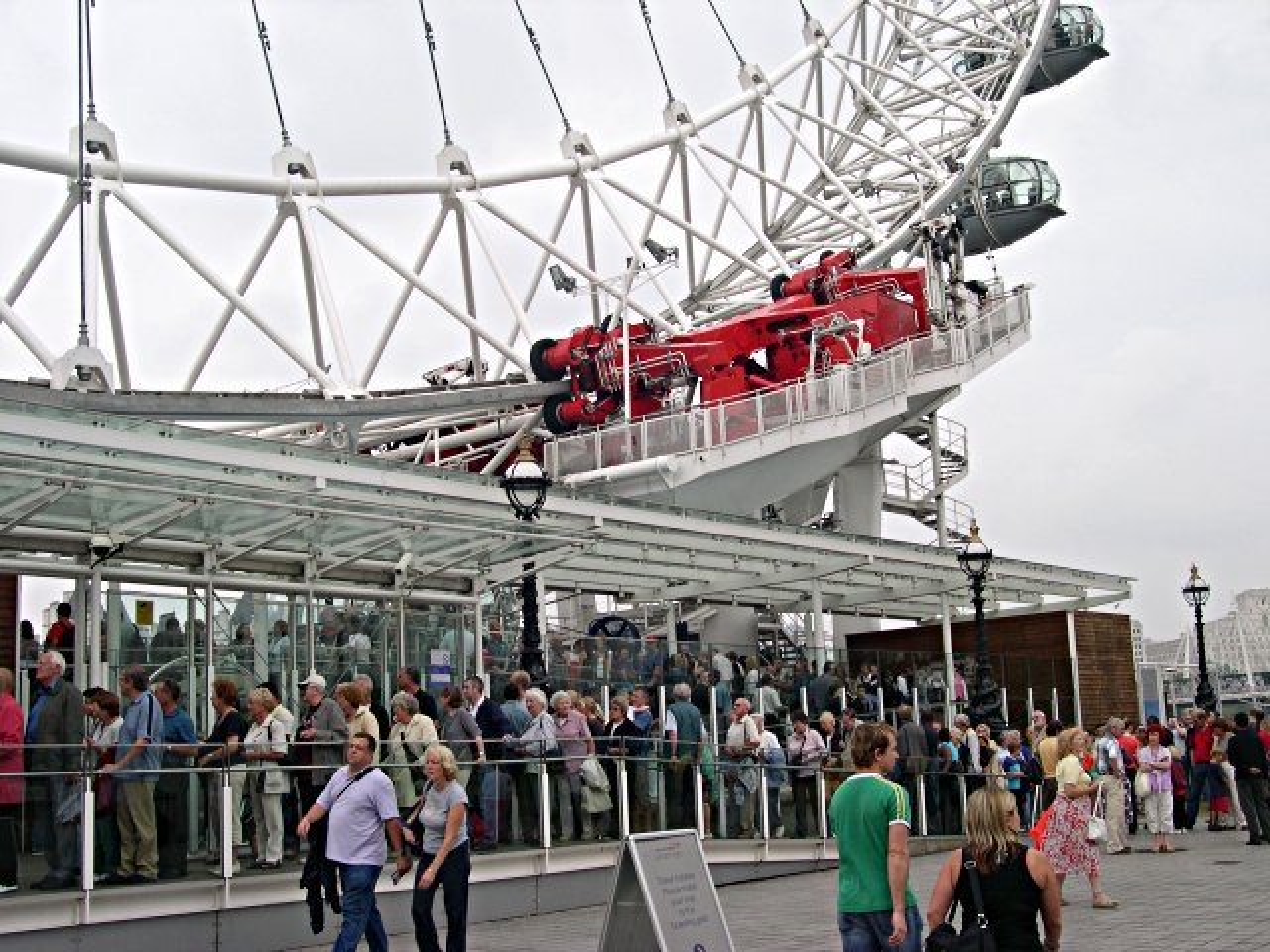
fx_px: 1394
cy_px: 476
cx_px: 635
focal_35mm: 38
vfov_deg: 37.7
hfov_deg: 49.0
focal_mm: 8
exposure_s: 1/150
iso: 100
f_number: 7.6
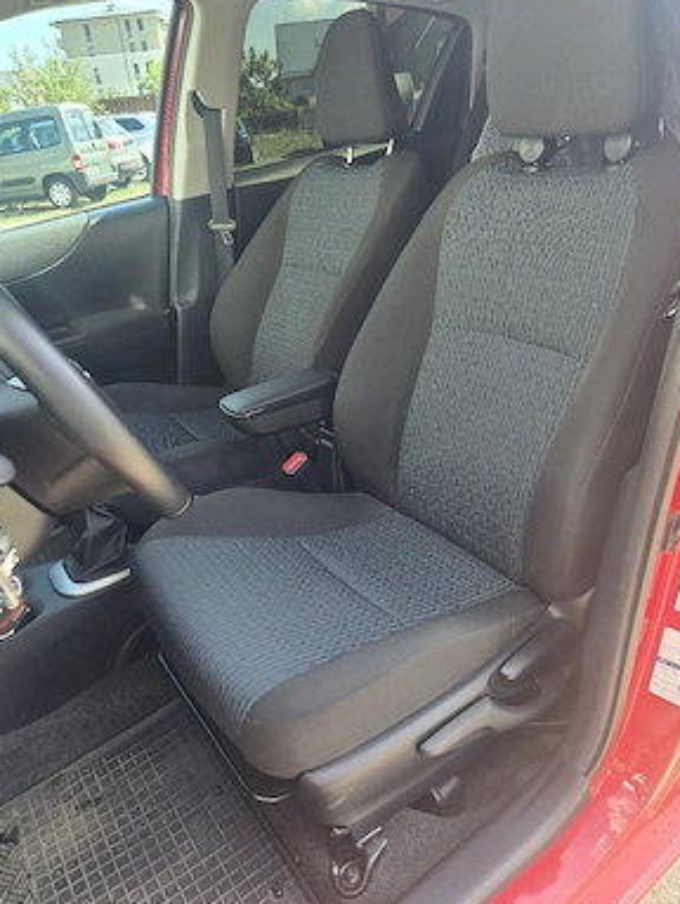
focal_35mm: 24
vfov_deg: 71.5
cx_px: 345
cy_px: 463
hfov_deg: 56.9
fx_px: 628
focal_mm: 6.3
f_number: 1.7
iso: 32
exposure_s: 1/182
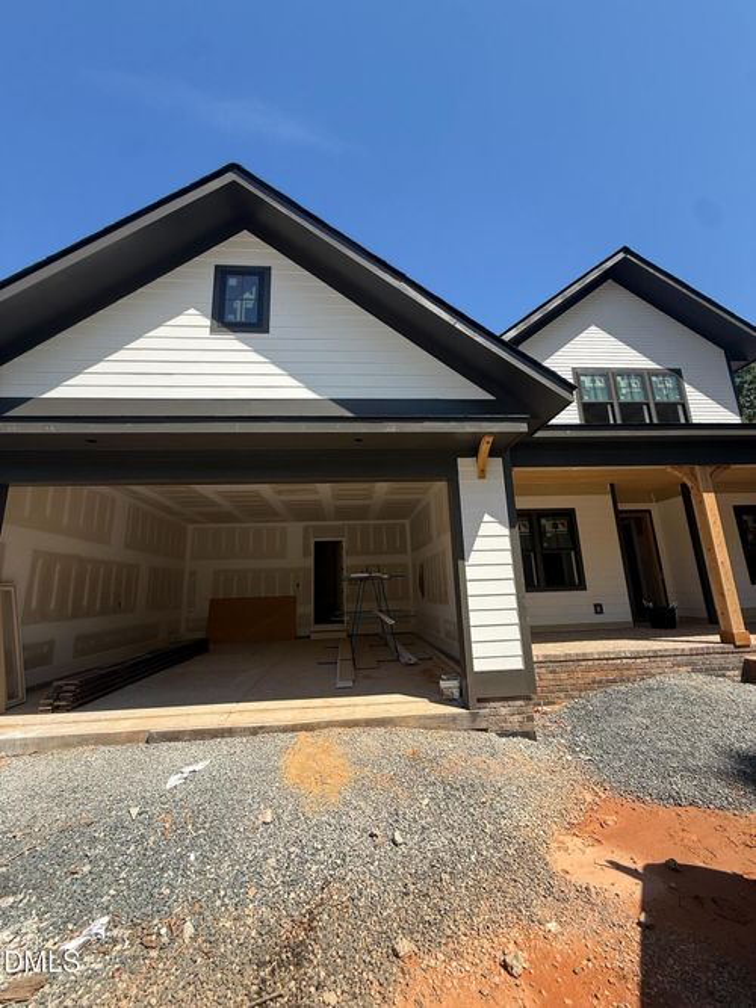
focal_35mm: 14
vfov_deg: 102.1
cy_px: 504
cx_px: 378
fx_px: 408
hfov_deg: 85.7
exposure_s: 1/1087
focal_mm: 2.22
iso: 50
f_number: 2.2
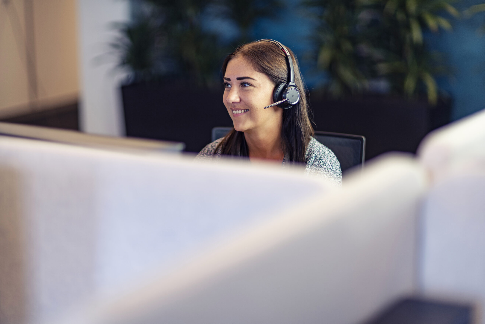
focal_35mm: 85
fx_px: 1145
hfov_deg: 23.9
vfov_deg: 16.1
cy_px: 162
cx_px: 242
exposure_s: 1/400
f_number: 1.3
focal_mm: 85
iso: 250
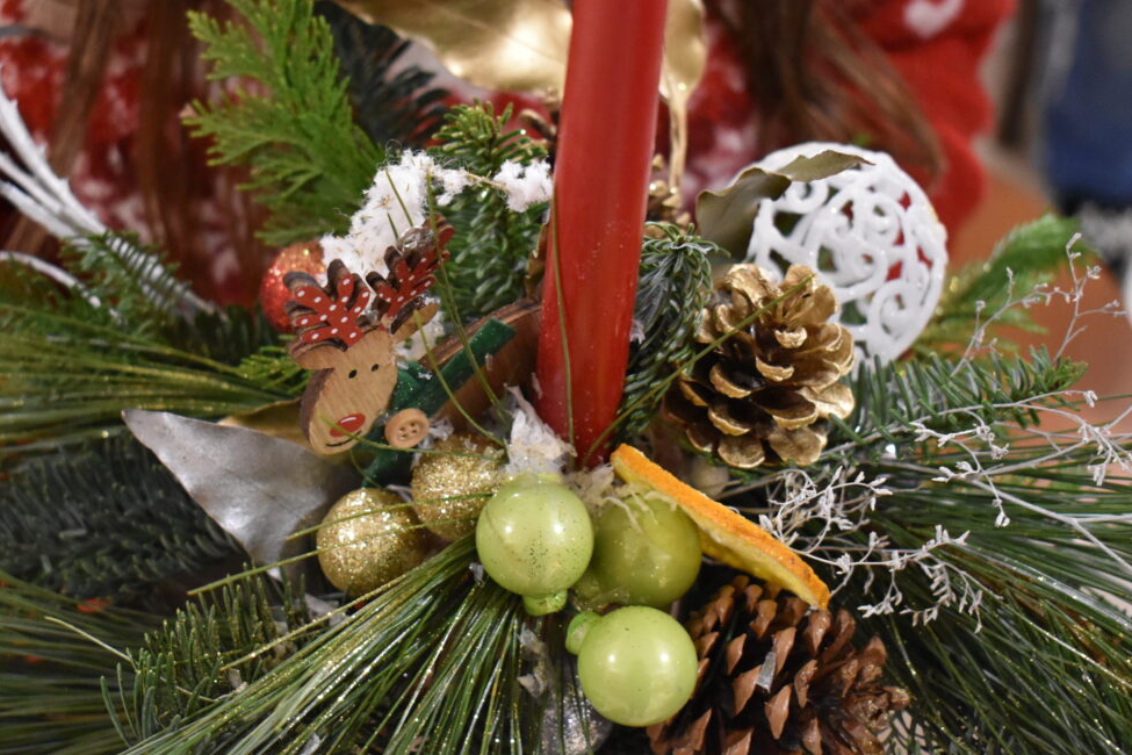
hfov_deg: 31.1
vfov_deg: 21.0
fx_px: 2032
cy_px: 372
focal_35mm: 65
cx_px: 491
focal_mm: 35
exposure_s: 1/60
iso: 4000
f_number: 4.5
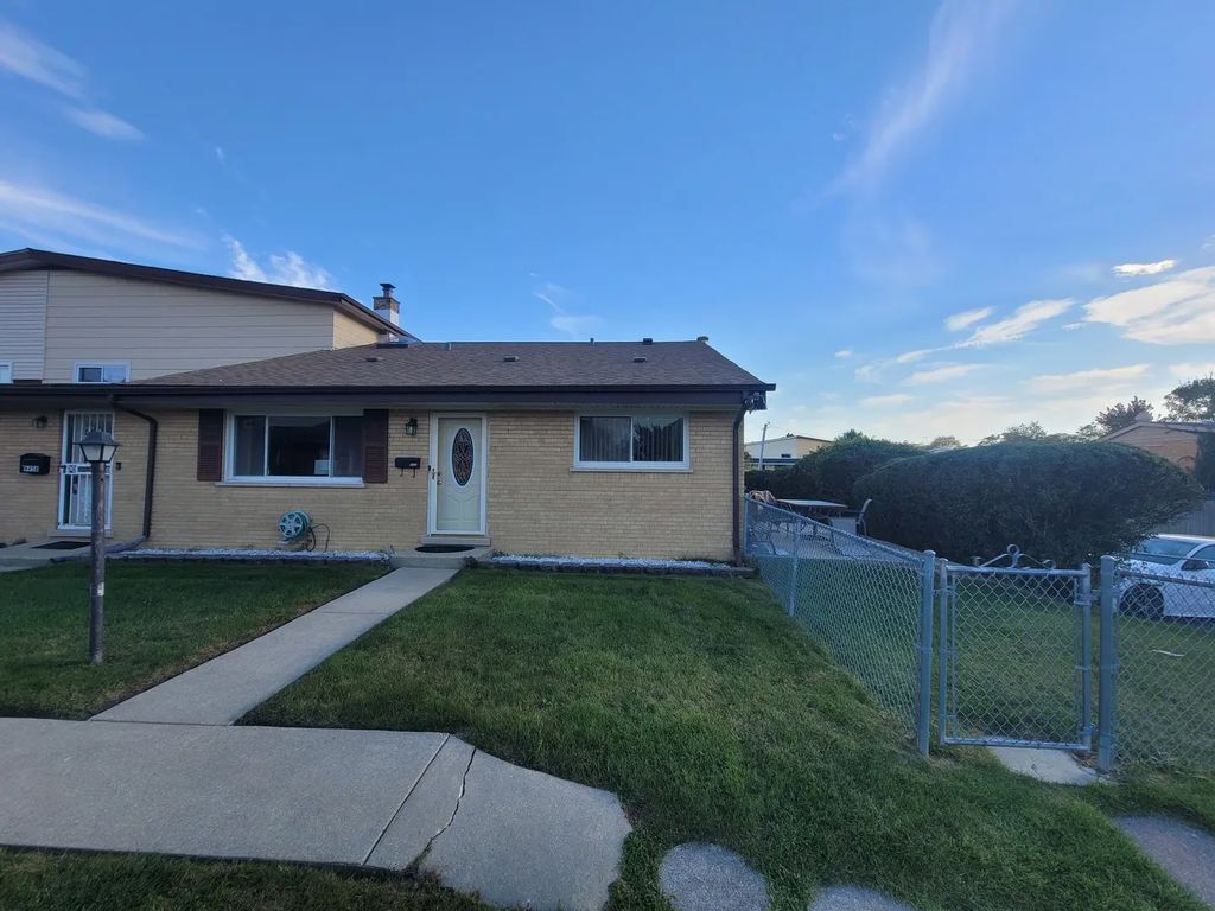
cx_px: 608
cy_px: 456
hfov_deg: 106.2
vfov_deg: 89.9
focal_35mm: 13
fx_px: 456
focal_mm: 2.2
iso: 64
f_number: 2.2
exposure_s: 1/861
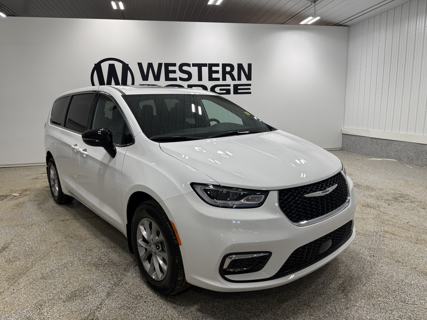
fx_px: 296
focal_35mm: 24
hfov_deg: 71.6
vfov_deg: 56.8
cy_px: 160
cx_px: 214
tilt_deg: -8.7
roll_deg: +1.5
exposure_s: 1/438
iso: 80
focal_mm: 6.76
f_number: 1.78
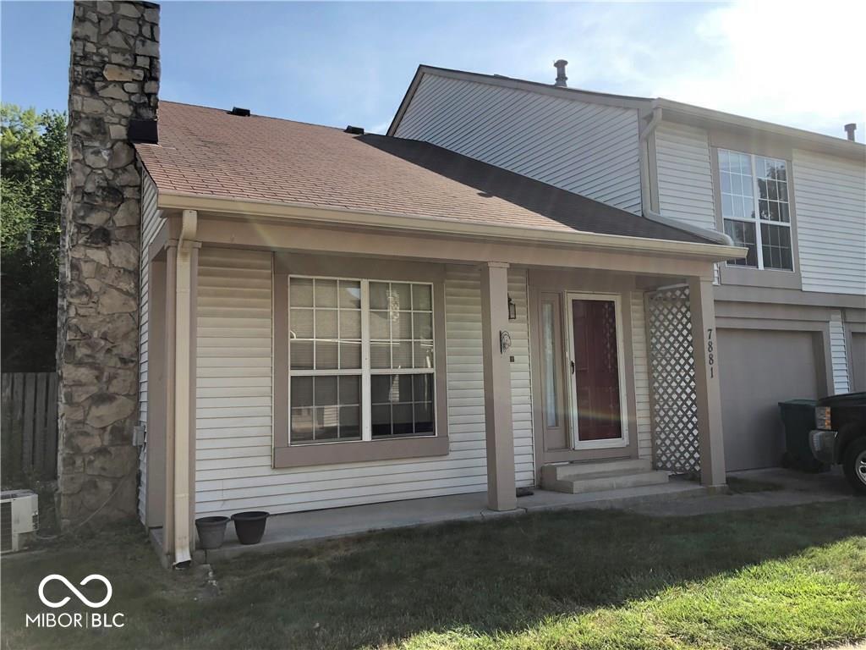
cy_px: 325
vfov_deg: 49.7
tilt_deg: +6.8
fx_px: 700
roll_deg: +1.3
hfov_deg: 63.4
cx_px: 433
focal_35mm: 28
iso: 20
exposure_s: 1/600
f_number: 1.8
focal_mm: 3.99
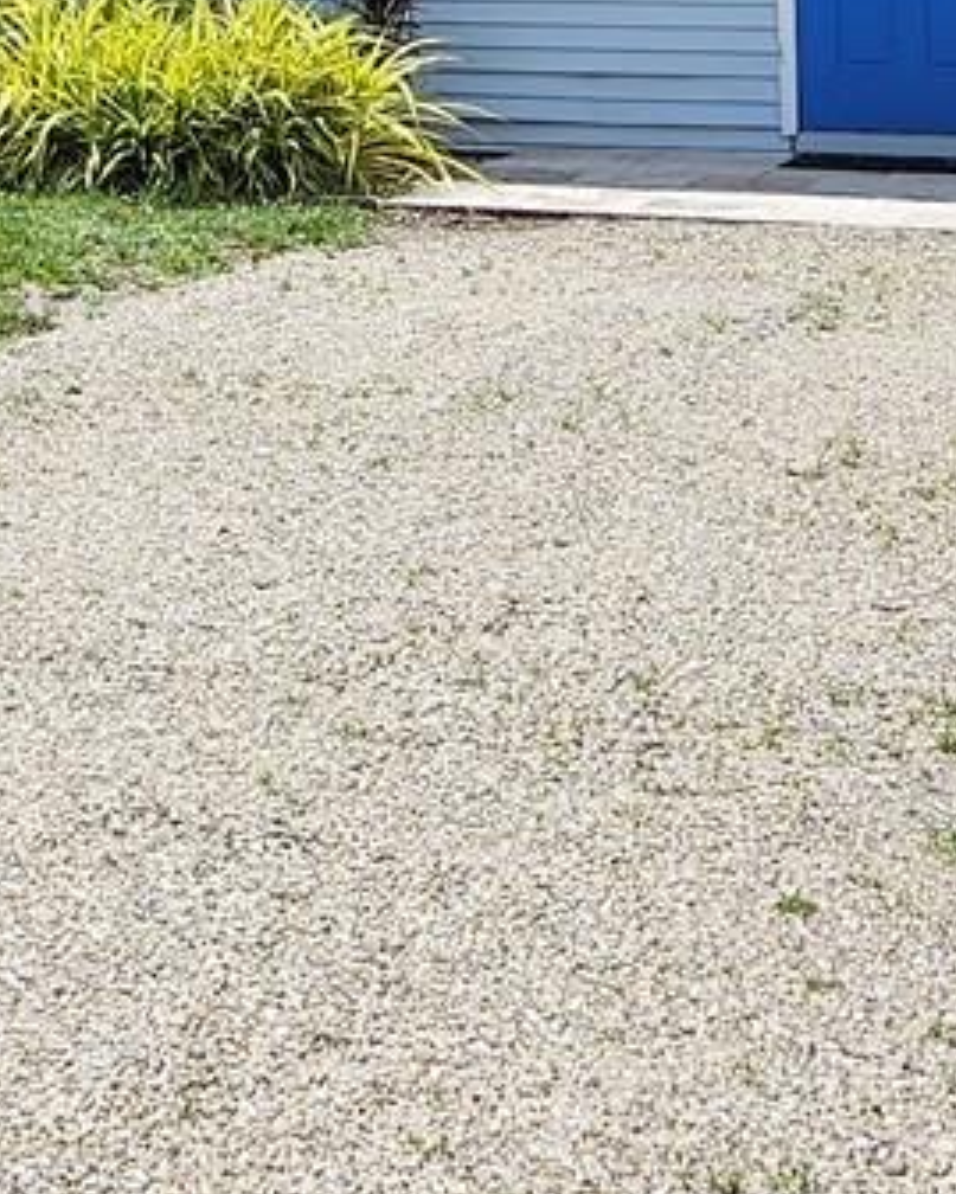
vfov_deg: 16.8
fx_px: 3783
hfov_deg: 14.0
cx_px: -203
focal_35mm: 107
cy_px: -391
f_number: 1.8
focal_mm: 5.4
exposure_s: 1/2000
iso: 25
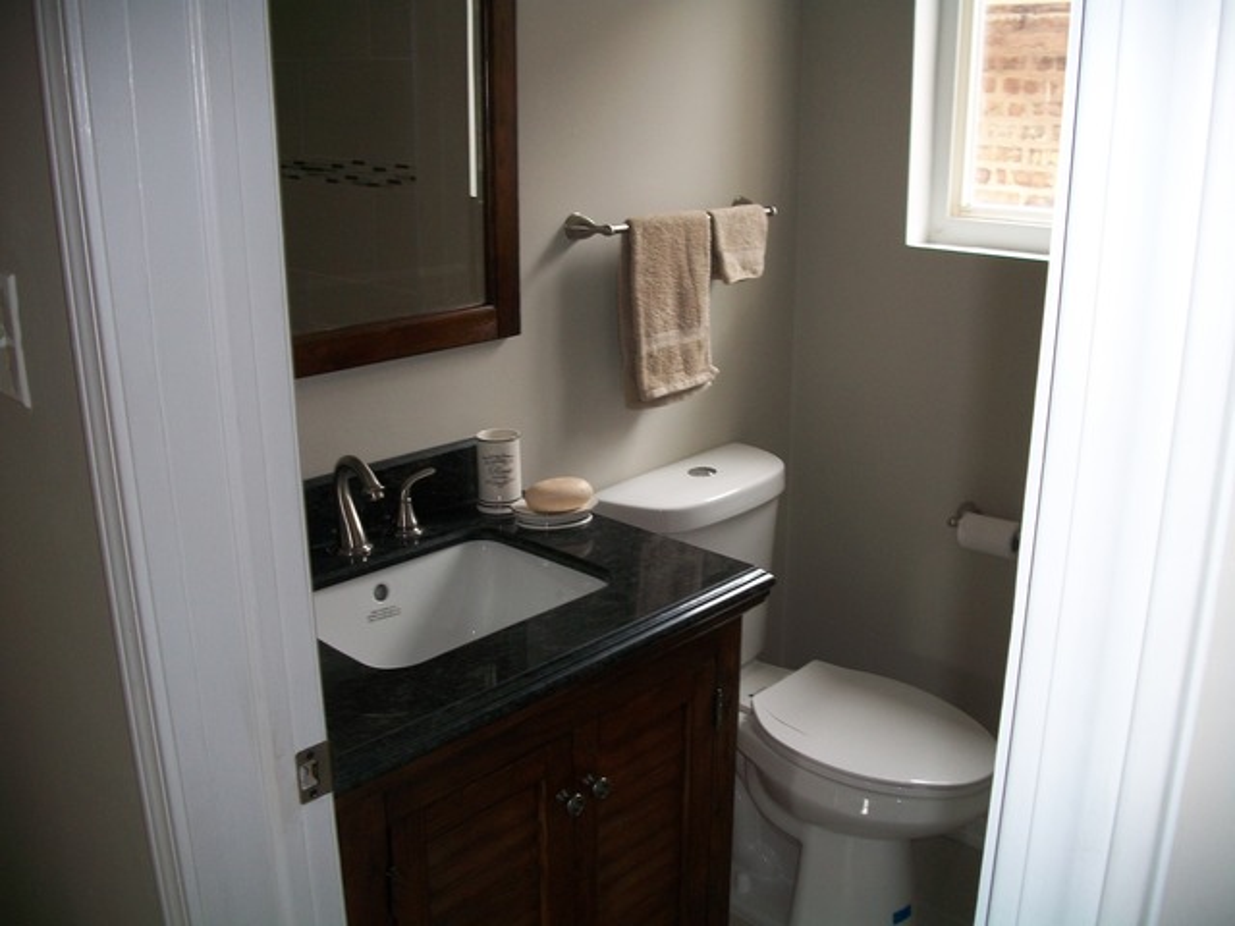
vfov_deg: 44.2
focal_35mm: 32
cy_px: 463
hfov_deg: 56.8
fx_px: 1142
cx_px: 618
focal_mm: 5.7
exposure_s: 1/30
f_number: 2.9
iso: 80
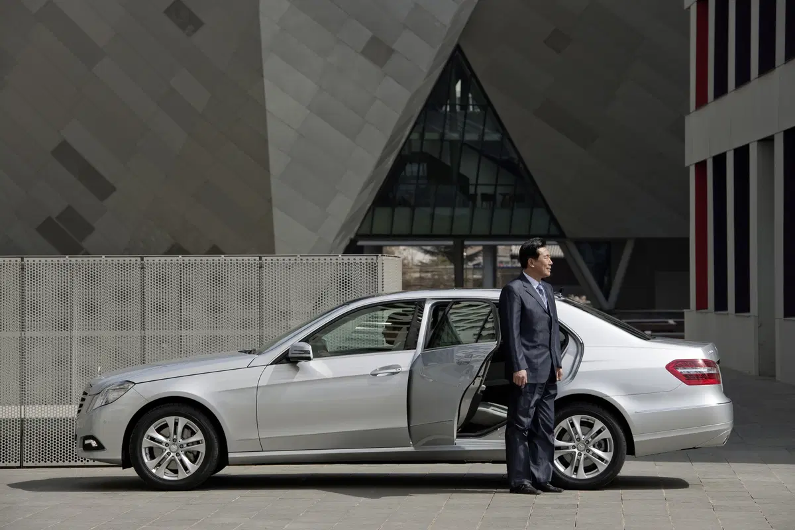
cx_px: 398
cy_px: 265
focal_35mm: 145
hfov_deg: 14.2
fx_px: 3202
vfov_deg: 9.5
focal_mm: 145
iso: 100
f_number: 8
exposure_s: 1/320
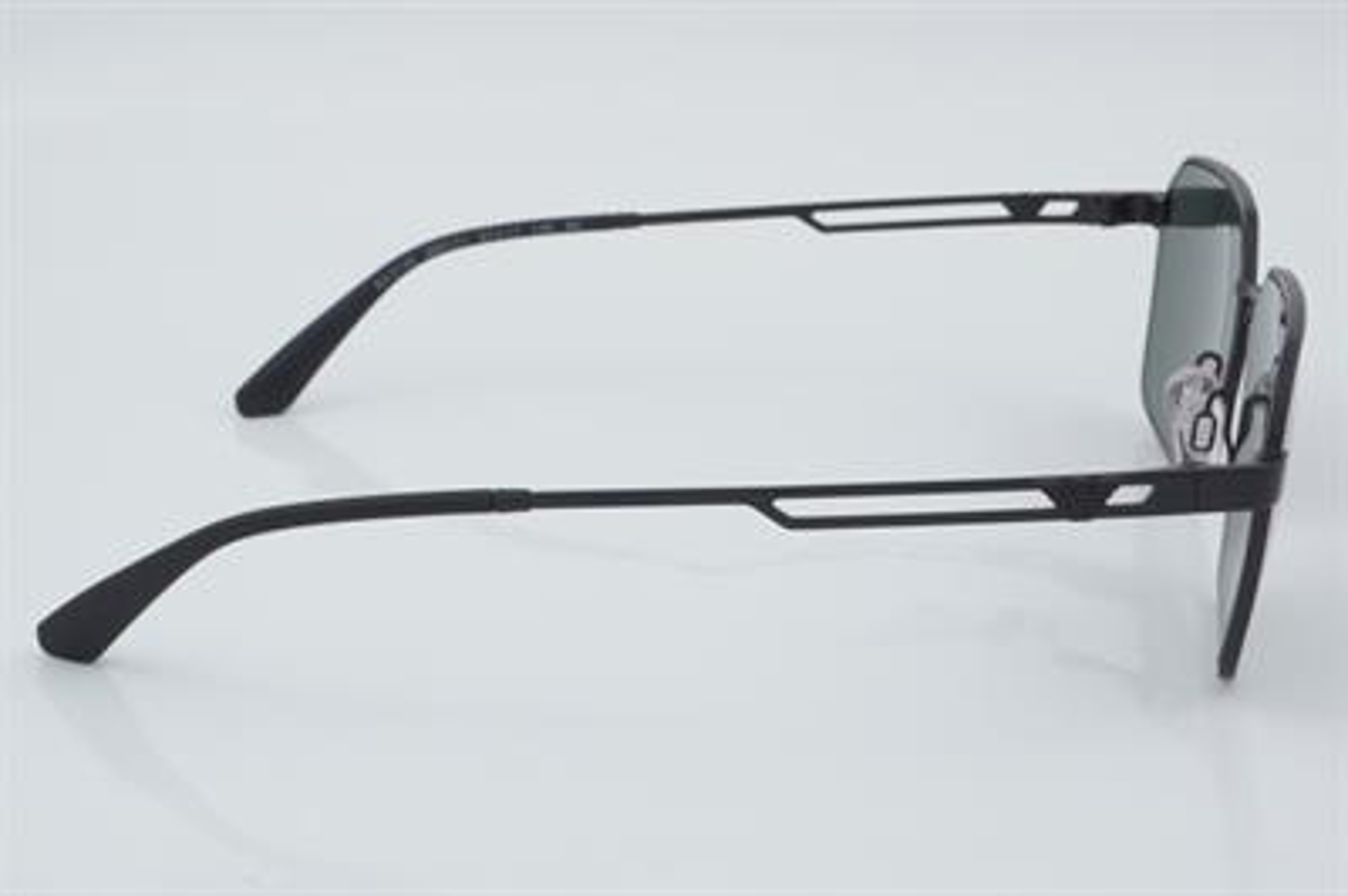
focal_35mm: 82
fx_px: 3087
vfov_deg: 16.5
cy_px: 448
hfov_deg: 24.6
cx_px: 674
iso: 100
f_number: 32
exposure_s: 1/4
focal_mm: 55
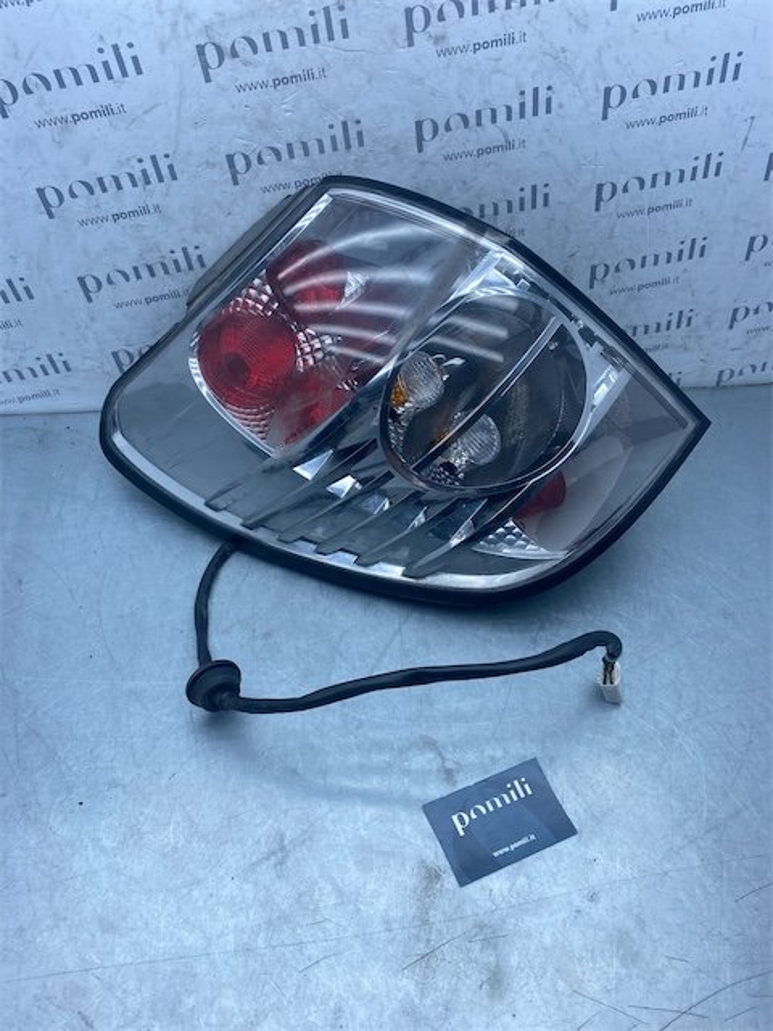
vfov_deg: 67.3
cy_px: 516
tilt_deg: -46.7
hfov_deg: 53.1
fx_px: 774
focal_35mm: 26
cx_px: 386
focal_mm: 4.25
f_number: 1.8
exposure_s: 1/1043
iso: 32
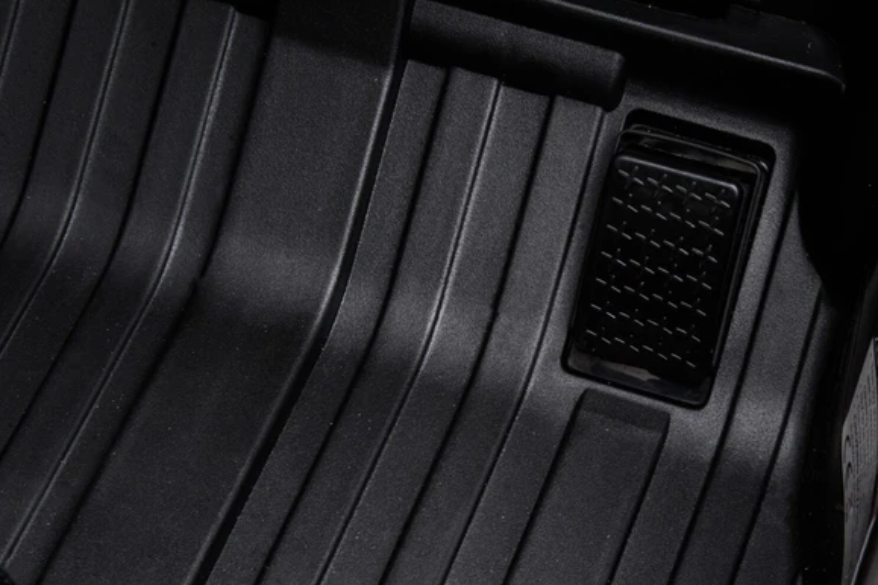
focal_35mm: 121
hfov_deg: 16.9
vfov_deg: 11.3
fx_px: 2951
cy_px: 230
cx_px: 620
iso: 100
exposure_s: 1/50
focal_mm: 70
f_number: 20
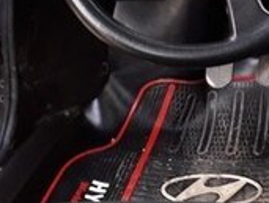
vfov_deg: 13.7
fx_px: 810
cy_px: -75
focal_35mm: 104
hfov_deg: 17.3
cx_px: 382
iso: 200
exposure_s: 1/25
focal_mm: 3.6
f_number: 1.9
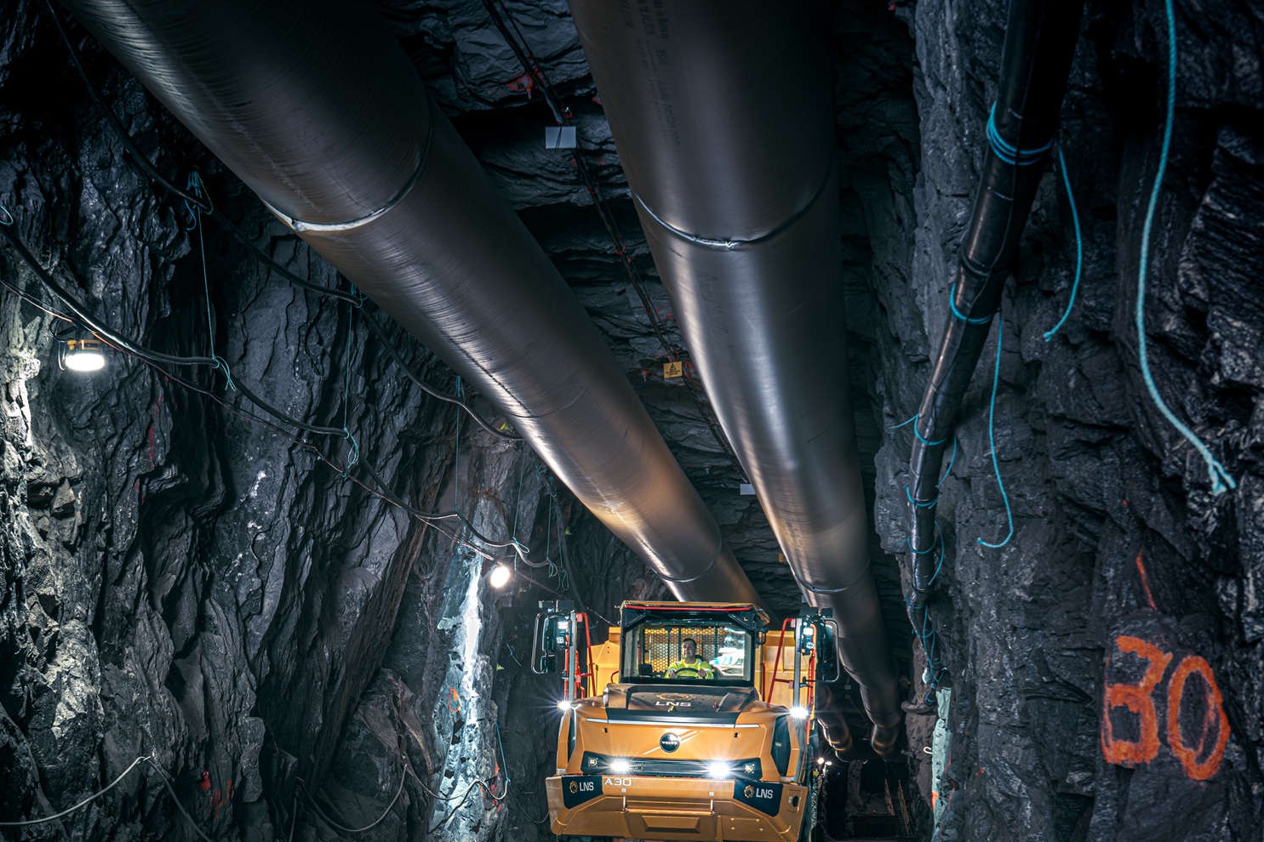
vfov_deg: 18.8
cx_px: 472
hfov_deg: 28.0
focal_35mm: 72
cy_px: 662
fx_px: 2528
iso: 100
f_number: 10
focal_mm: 45
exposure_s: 5
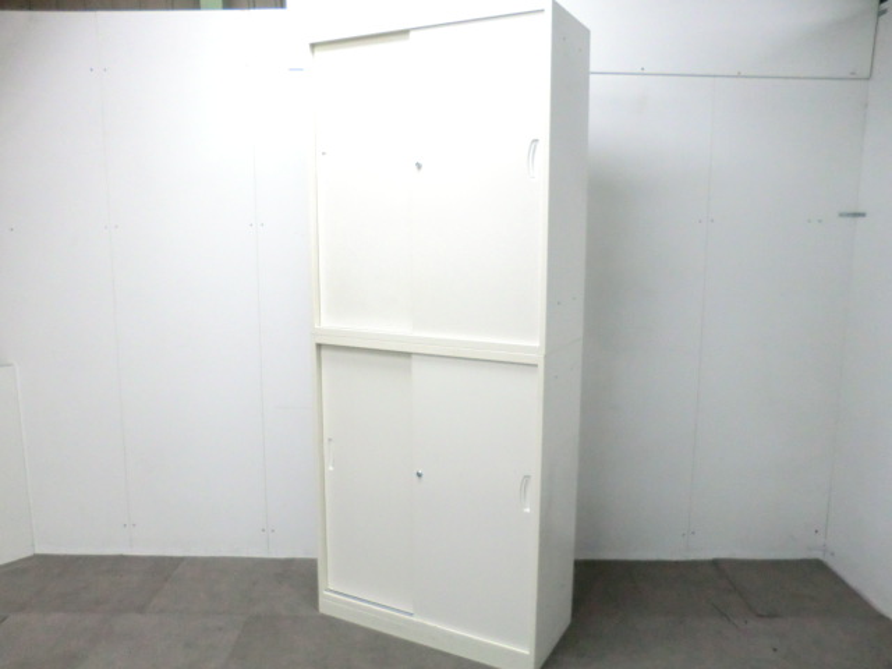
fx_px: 696
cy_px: 334
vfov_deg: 51.4
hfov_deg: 65.3
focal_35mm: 27
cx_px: 446
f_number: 3.2
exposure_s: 1/60
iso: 500
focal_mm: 4.9
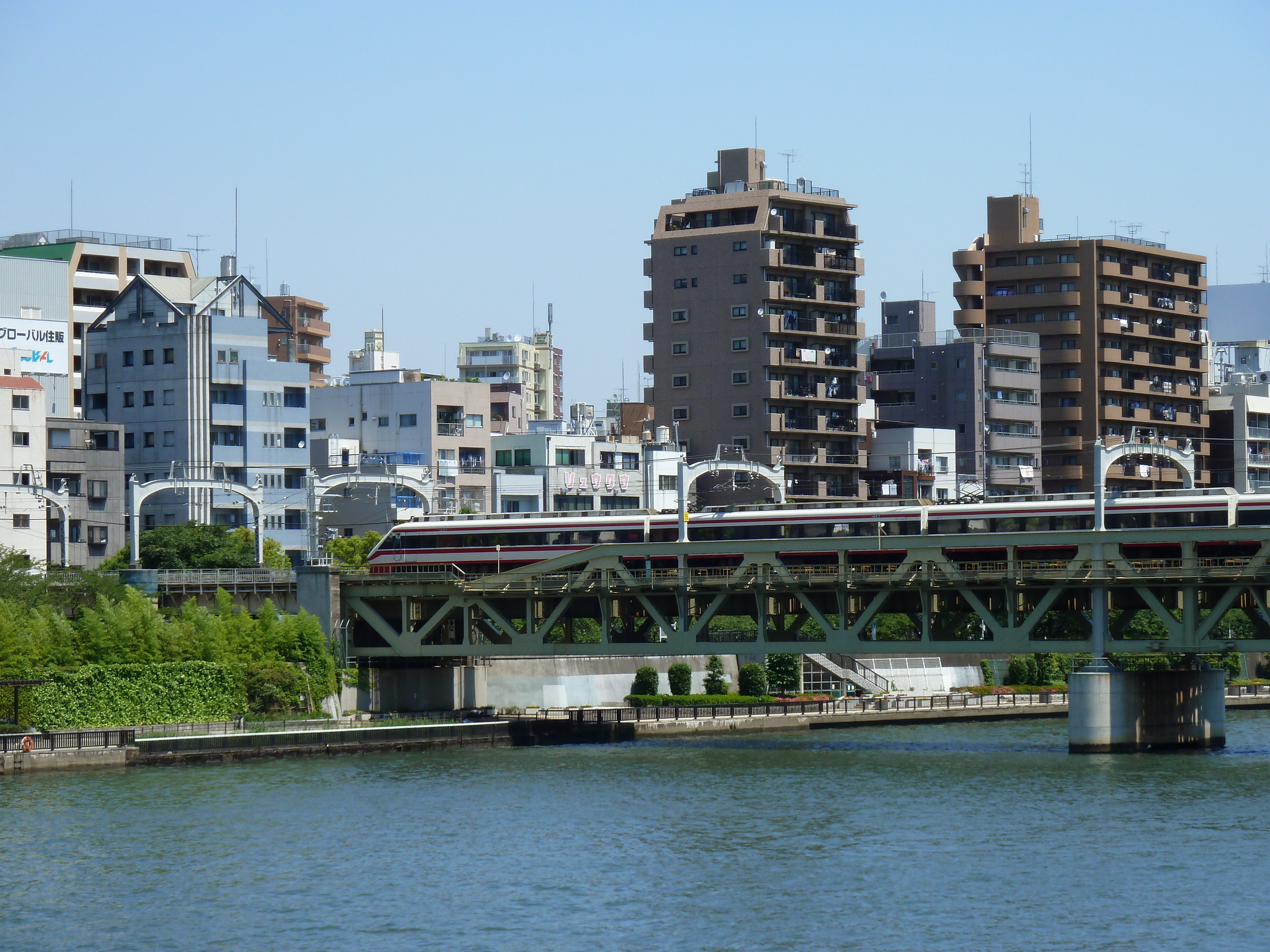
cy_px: 476
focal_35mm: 111
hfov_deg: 17.7
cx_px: 635
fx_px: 4072
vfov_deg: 13.3
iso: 80
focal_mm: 18.2
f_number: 4.4
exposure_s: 1/400
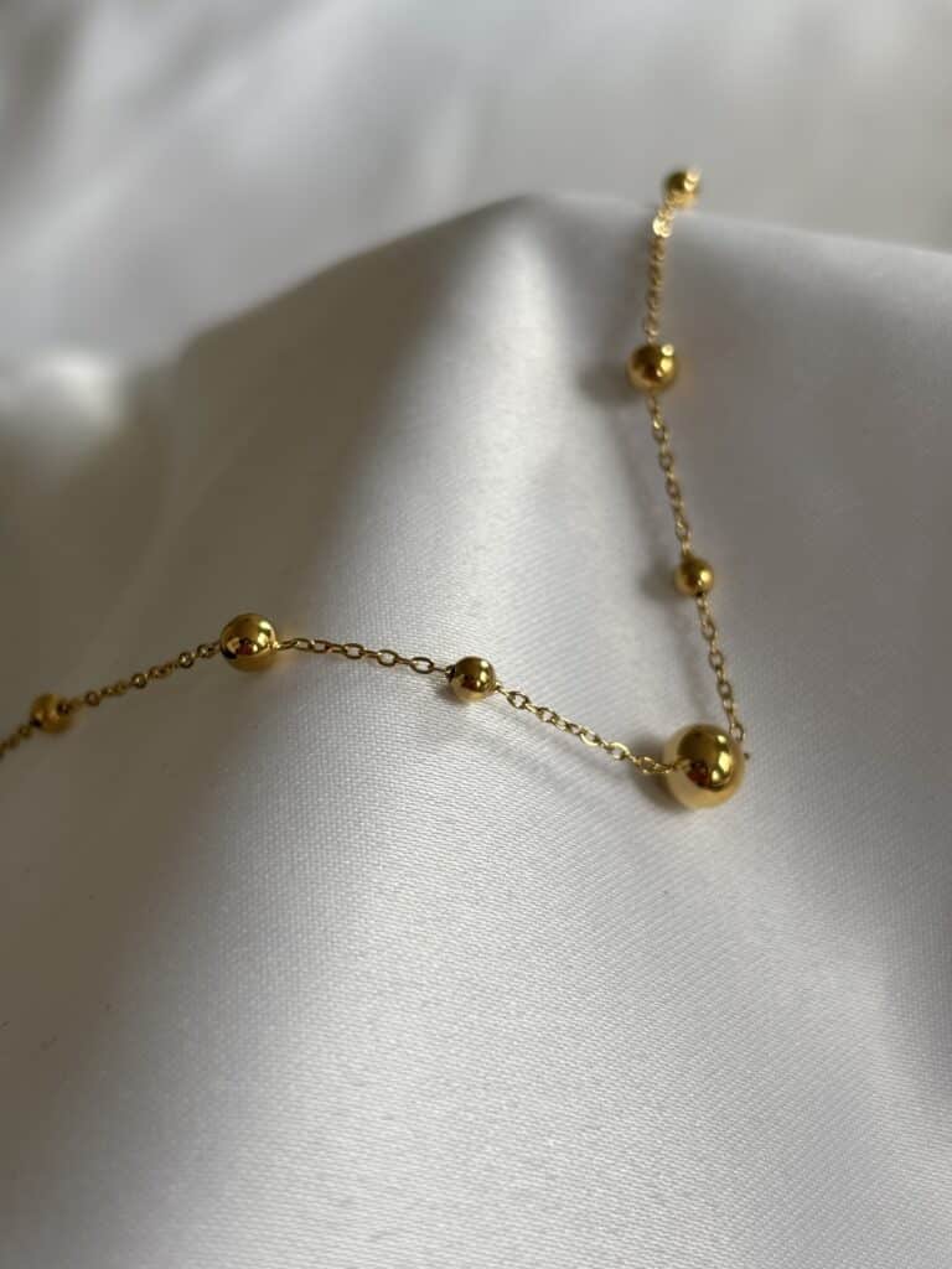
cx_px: 476
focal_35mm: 52
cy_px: 634
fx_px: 1907
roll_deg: +7.4
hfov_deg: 28.0
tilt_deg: -41.2
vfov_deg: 36.8
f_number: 1.6
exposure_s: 1/150
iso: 32
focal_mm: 5.96
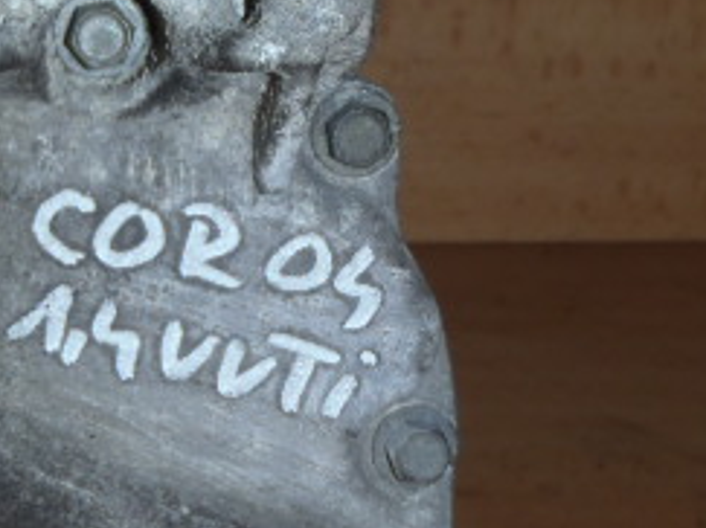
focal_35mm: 100
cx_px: -29
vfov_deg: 14.7
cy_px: 371
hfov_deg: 19.0
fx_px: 2039
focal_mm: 6.83
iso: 100
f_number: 4.6
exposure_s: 1/40
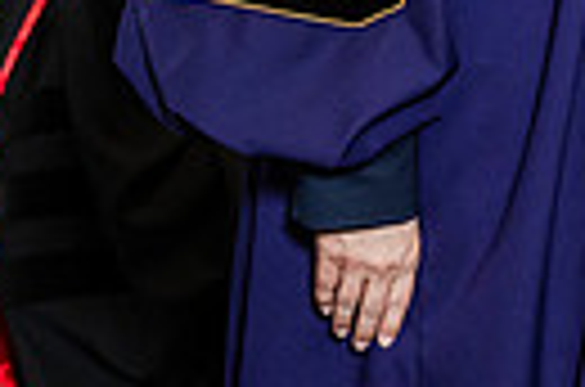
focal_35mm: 264
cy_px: -362
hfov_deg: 7.7
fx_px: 4280
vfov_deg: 5.1
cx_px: 738
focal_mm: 59
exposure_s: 1/200
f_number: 4.5
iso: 1250
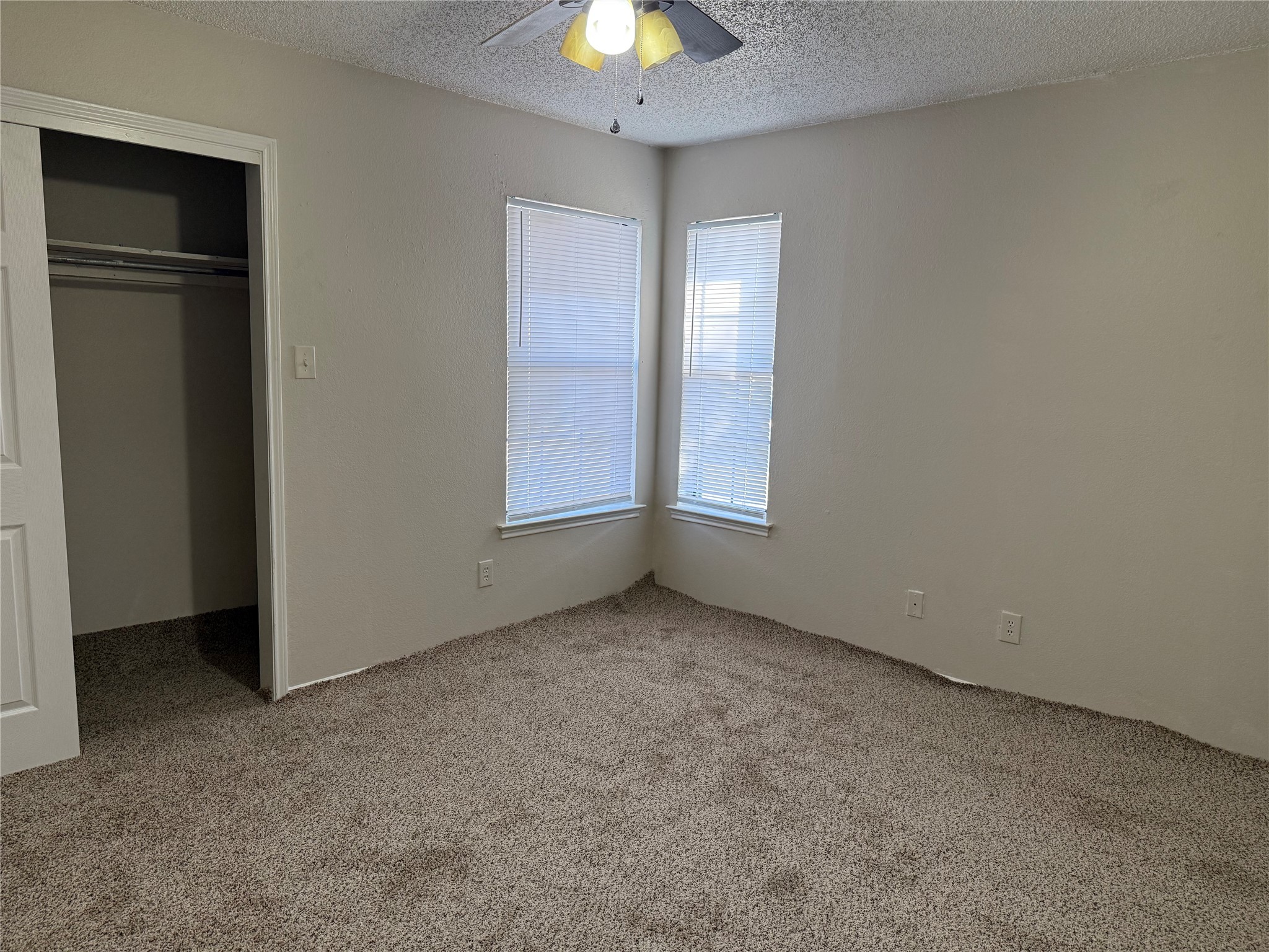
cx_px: 634
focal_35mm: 24
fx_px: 880
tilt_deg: -8.8
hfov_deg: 71.6
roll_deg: -1.5
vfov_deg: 56.8
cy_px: 476
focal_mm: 6.76
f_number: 1.78
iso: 200
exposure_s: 1/60
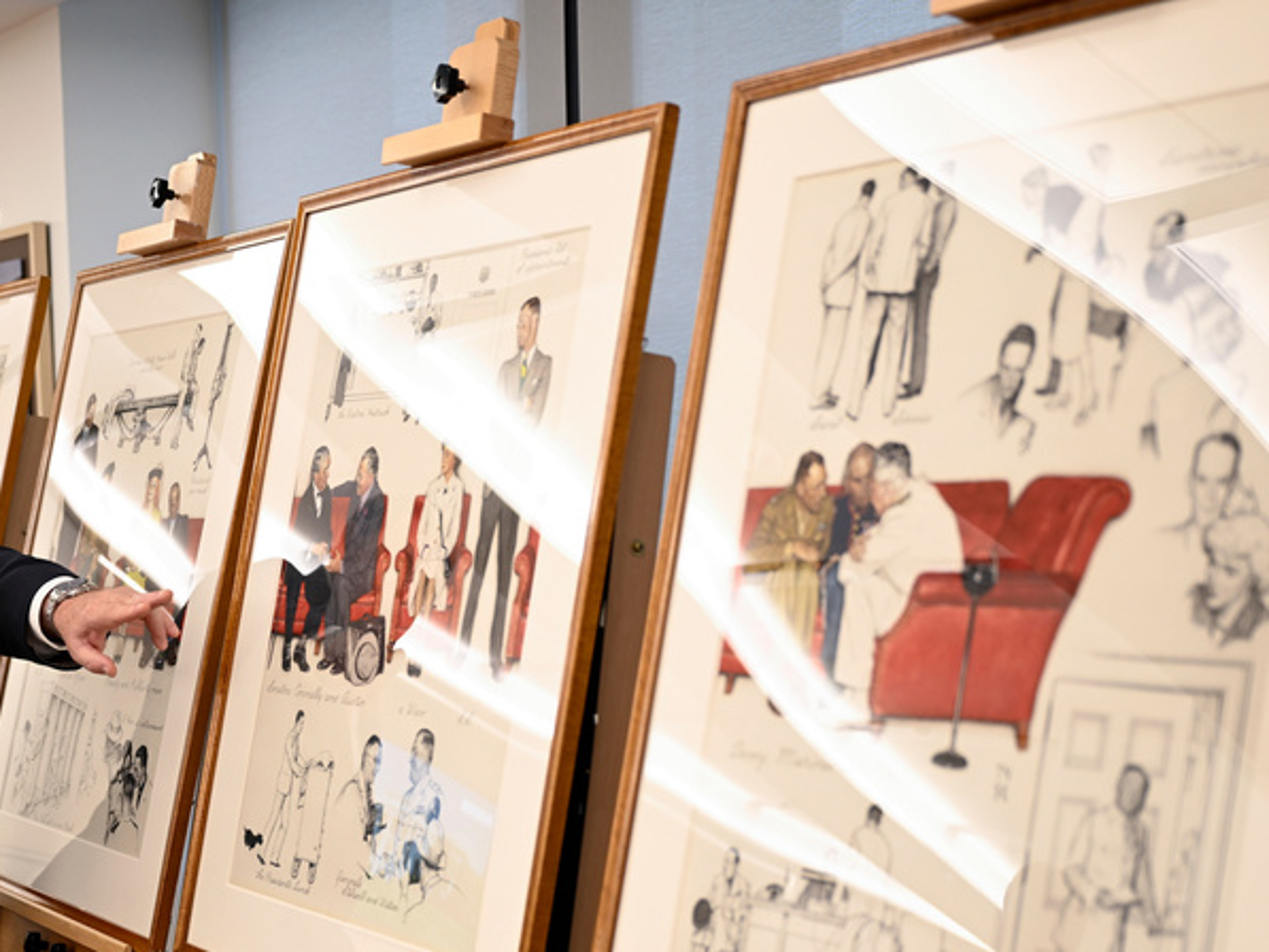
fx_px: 2237
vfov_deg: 23.8
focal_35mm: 61
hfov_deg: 31.5
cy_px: 688
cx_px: 436
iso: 320
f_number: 2.8
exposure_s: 1/160
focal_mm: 37
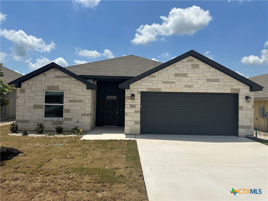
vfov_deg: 56.8
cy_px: 100
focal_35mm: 24
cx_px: 134
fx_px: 186
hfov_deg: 71.6
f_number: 1.78
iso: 80
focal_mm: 6.86
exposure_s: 1/10753
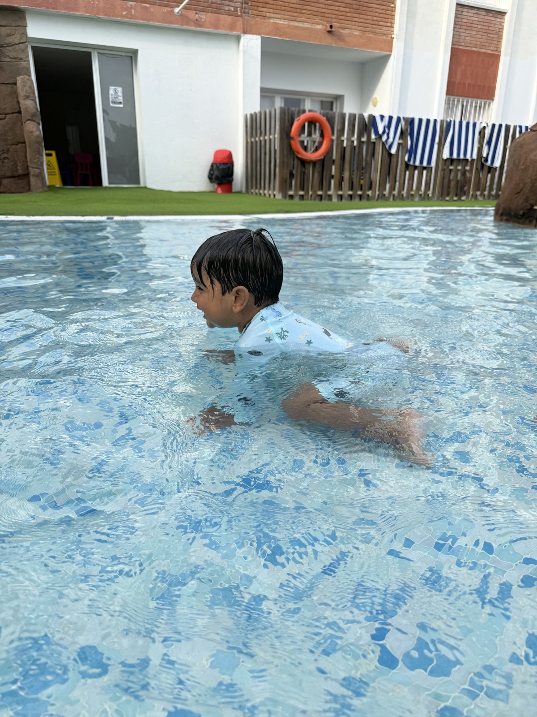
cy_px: 358
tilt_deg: -19.5
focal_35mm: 24
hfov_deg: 56.8
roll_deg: -2.5
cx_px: 268
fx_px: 496
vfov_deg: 71.6
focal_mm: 6.76
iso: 80
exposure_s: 1/1727
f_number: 1.78
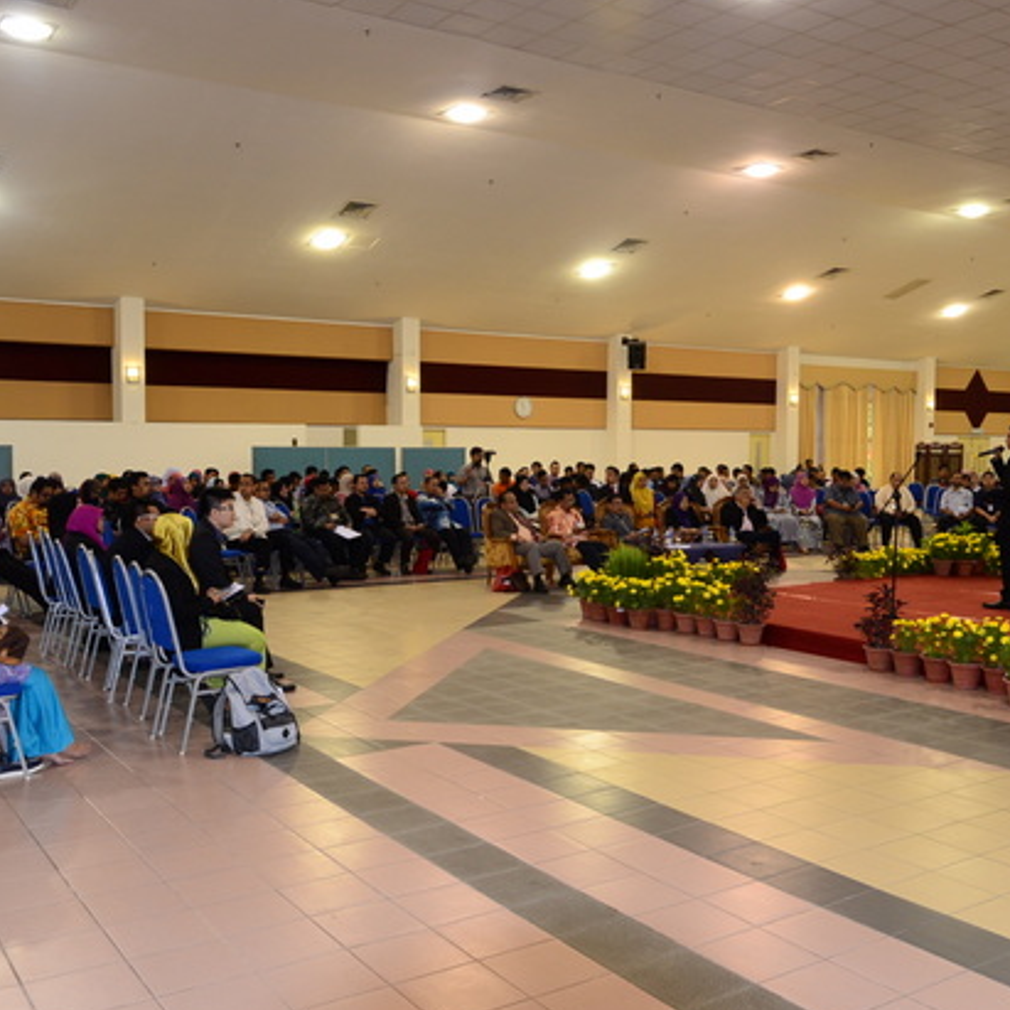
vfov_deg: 48.9
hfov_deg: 48.8
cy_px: 504
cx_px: 546
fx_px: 1111
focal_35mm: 34
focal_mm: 17
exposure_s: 1/60
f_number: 4.5
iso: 500
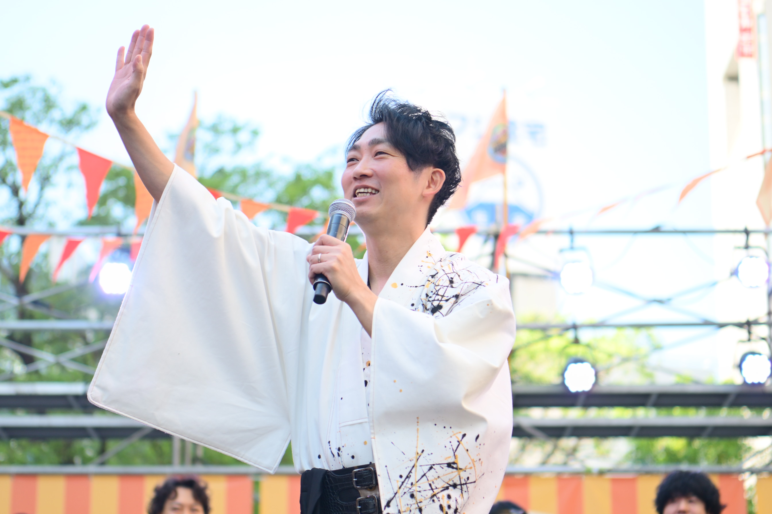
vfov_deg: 13.0
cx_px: 386
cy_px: 257
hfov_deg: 19.5
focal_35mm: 105
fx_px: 2251
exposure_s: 1/400
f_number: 3.2
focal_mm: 70
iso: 200
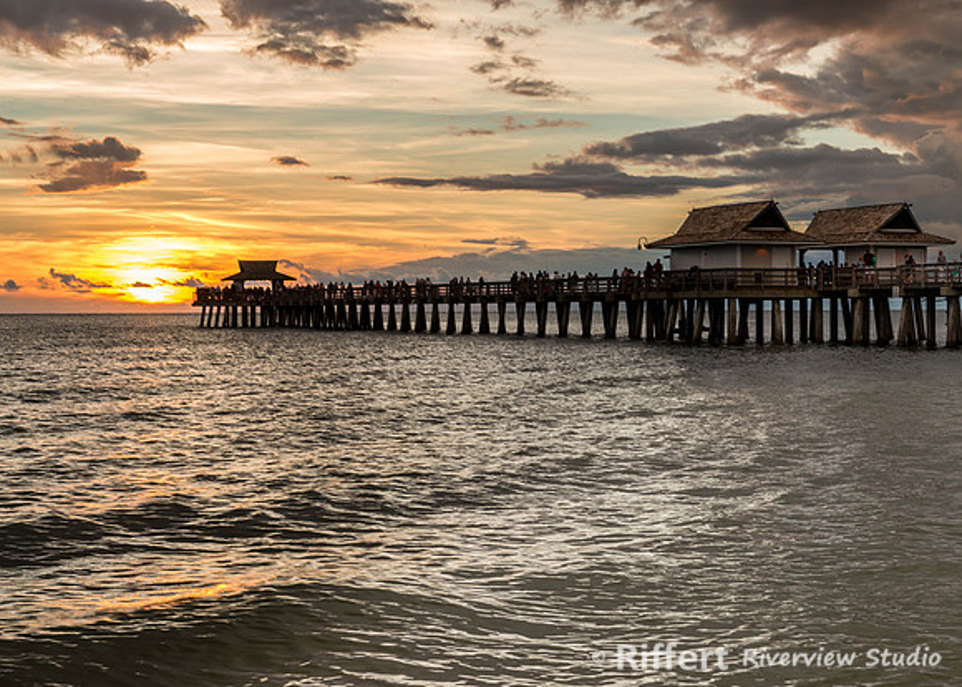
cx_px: 481
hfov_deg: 26.8
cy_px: 344
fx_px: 2016
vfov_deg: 19.3
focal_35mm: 74
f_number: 11
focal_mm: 70
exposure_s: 1/25
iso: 100
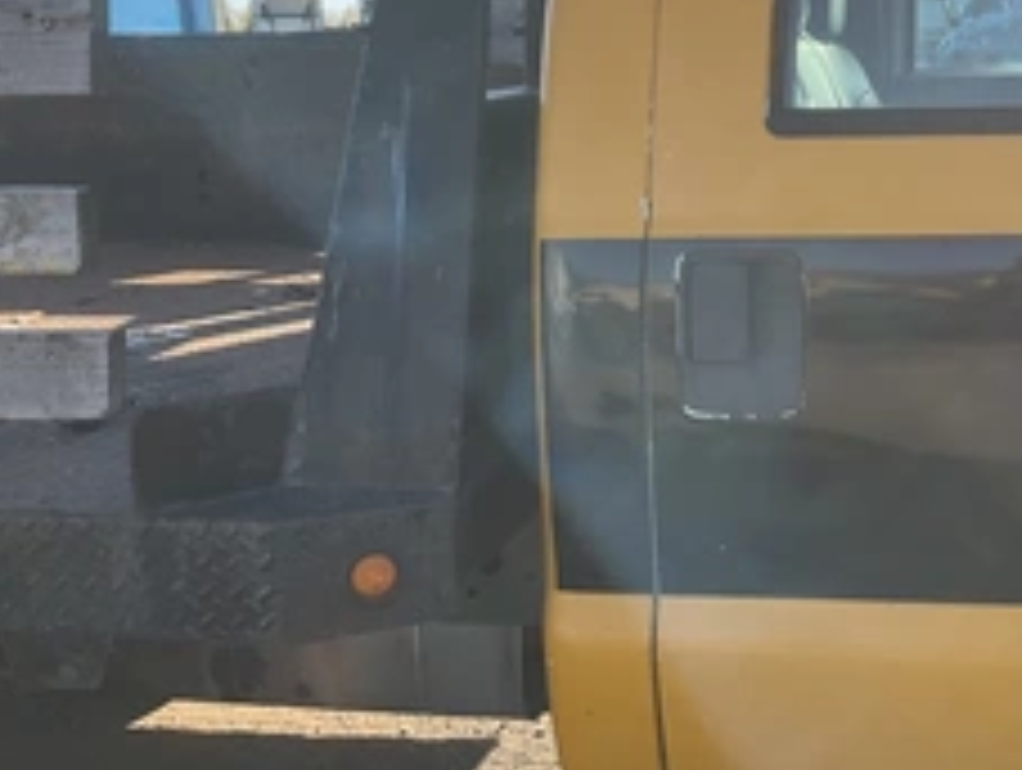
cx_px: 810
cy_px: 221
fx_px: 1508
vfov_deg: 28.3
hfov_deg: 36.2
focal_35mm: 51
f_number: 1.8
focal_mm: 3
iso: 25
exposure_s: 1/580
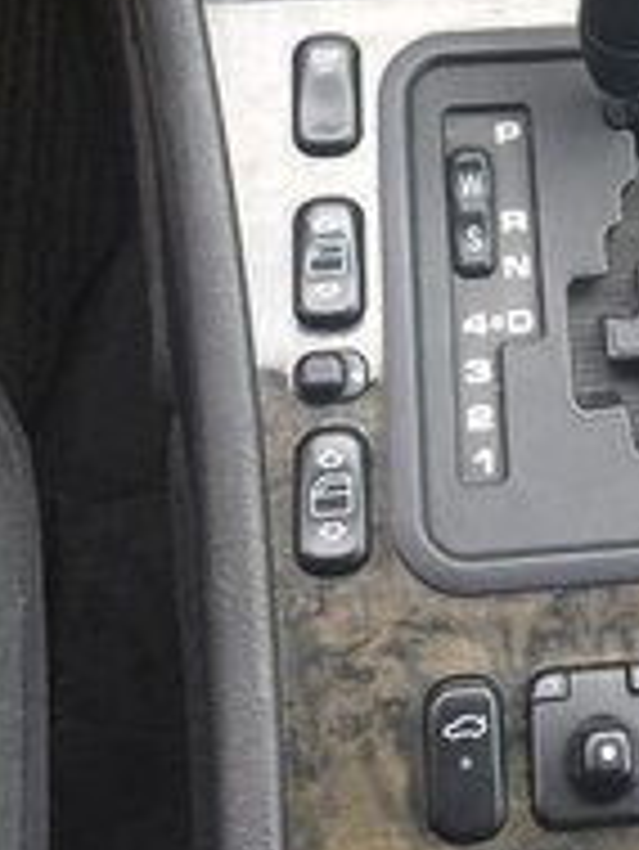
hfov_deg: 19.0
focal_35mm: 76
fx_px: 1868
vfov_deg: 23.6
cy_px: -144
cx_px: 612
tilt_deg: -61.4
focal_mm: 4.15
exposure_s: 1/33
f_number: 2.2
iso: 125
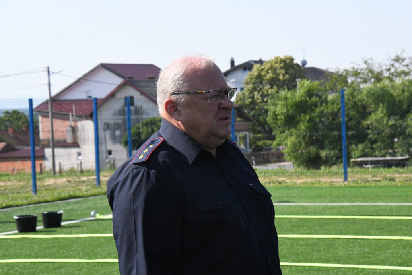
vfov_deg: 9.9
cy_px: 138
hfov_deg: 14.9
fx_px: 1579
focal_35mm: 138
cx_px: 206
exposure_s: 1/2500
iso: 4000
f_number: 13
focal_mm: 92
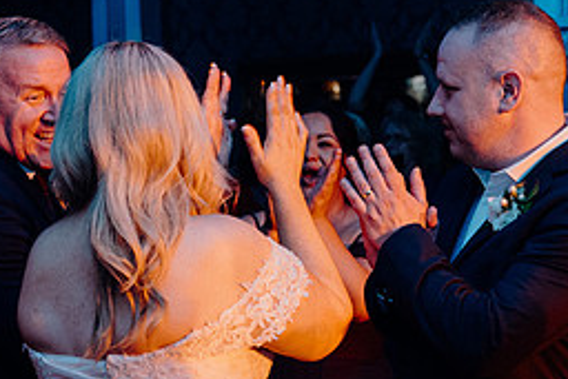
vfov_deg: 14.3
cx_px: 308
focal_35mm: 95
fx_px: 1500
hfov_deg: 21.4
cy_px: 309
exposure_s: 1/160
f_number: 3.5
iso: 1600
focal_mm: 42
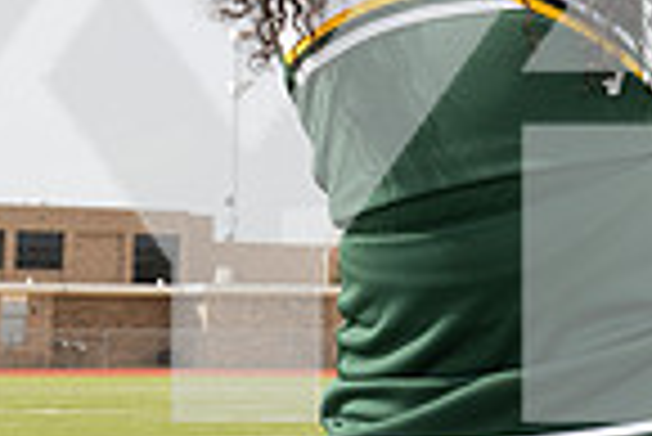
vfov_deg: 8.5
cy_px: -357
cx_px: 450
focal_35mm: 156
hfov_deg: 13.1
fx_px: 2828
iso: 200
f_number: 11
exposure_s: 1/250
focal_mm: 39
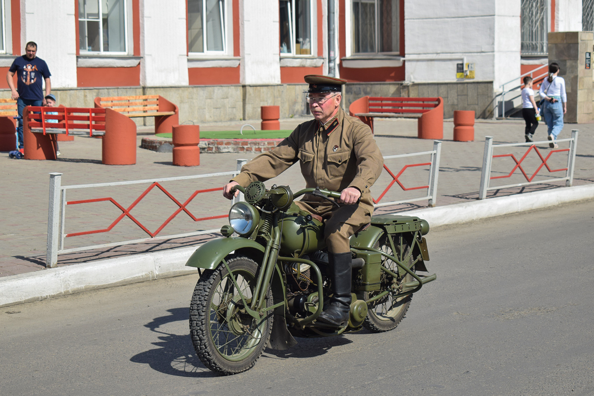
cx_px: 297
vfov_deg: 18.9
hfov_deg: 28.1
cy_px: 198
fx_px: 1188
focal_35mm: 72
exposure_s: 1/1000
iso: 200
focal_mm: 48
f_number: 6.3
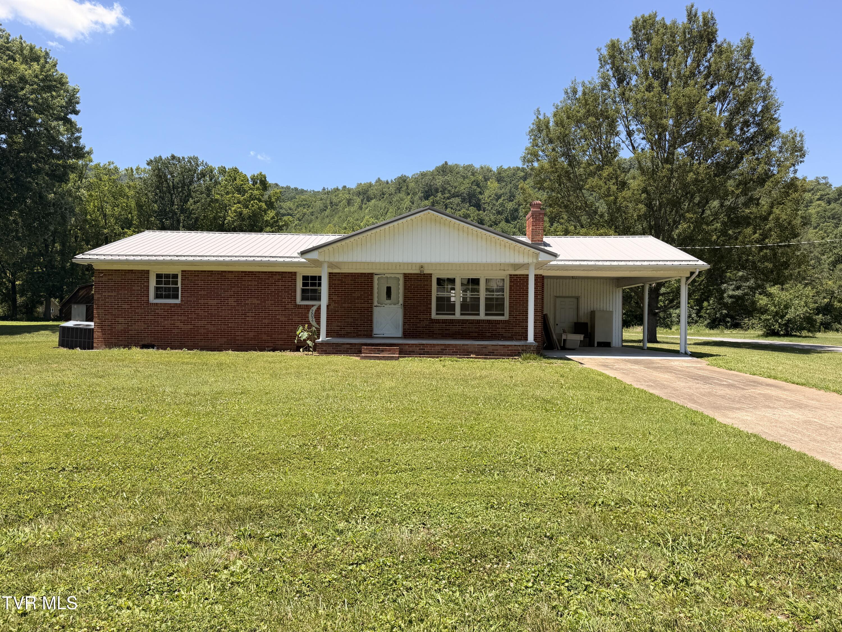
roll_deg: -1.6
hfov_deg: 71.6
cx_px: 421
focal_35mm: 24
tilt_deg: +0.1
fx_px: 584
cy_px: 316
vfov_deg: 56.8
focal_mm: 6.76
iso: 80
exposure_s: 1/2907
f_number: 1.78
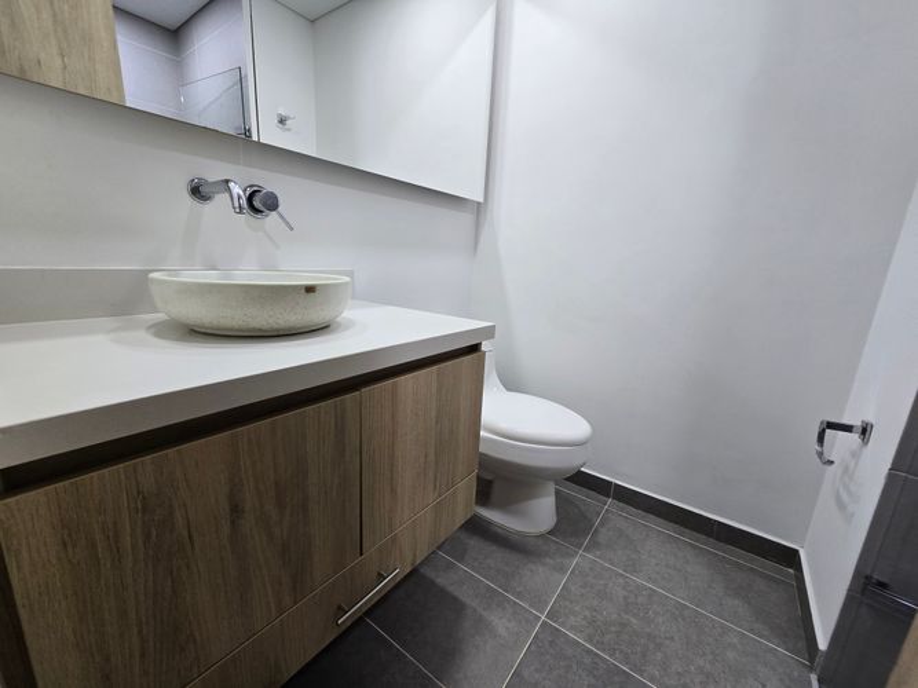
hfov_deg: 106.2
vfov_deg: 89.9
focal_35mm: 13
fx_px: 345
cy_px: 344
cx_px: 459
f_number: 2.2
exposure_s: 1/60
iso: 125
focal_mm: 2.2
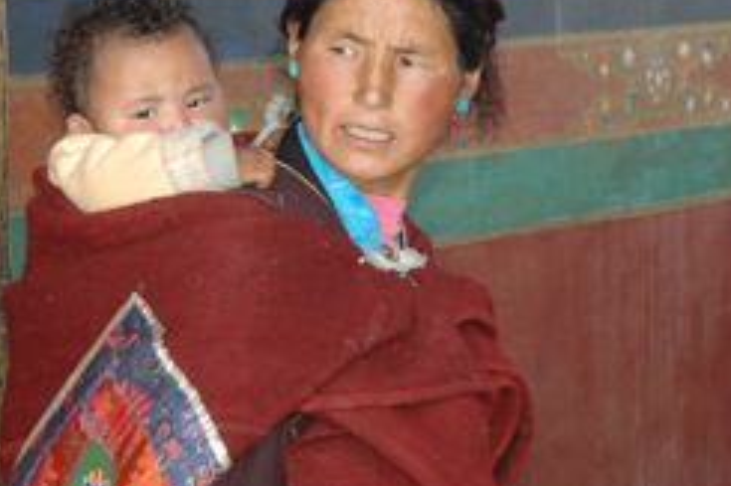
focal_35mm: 193
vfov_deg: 7.1
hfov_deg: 10.7
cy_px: 72
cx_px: 448
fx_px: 3916
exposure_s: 1/320
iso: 400
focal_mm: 70
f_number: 4.5
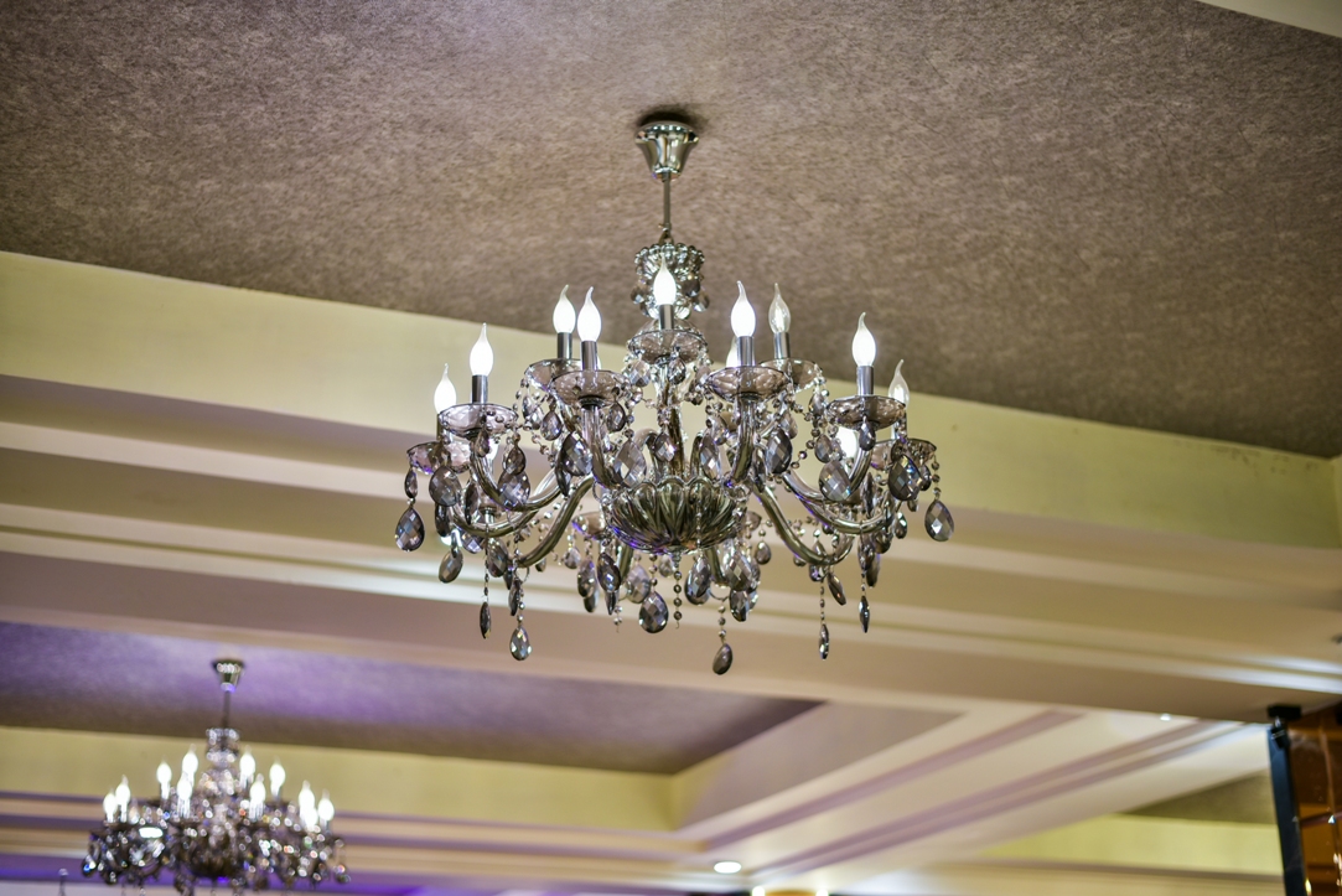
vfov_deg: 27.0
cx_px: 671
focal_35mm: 50
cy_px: 448
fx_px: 1865
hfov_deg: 39.6
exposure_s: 1/100
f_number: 1.8
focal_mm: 50
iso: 200
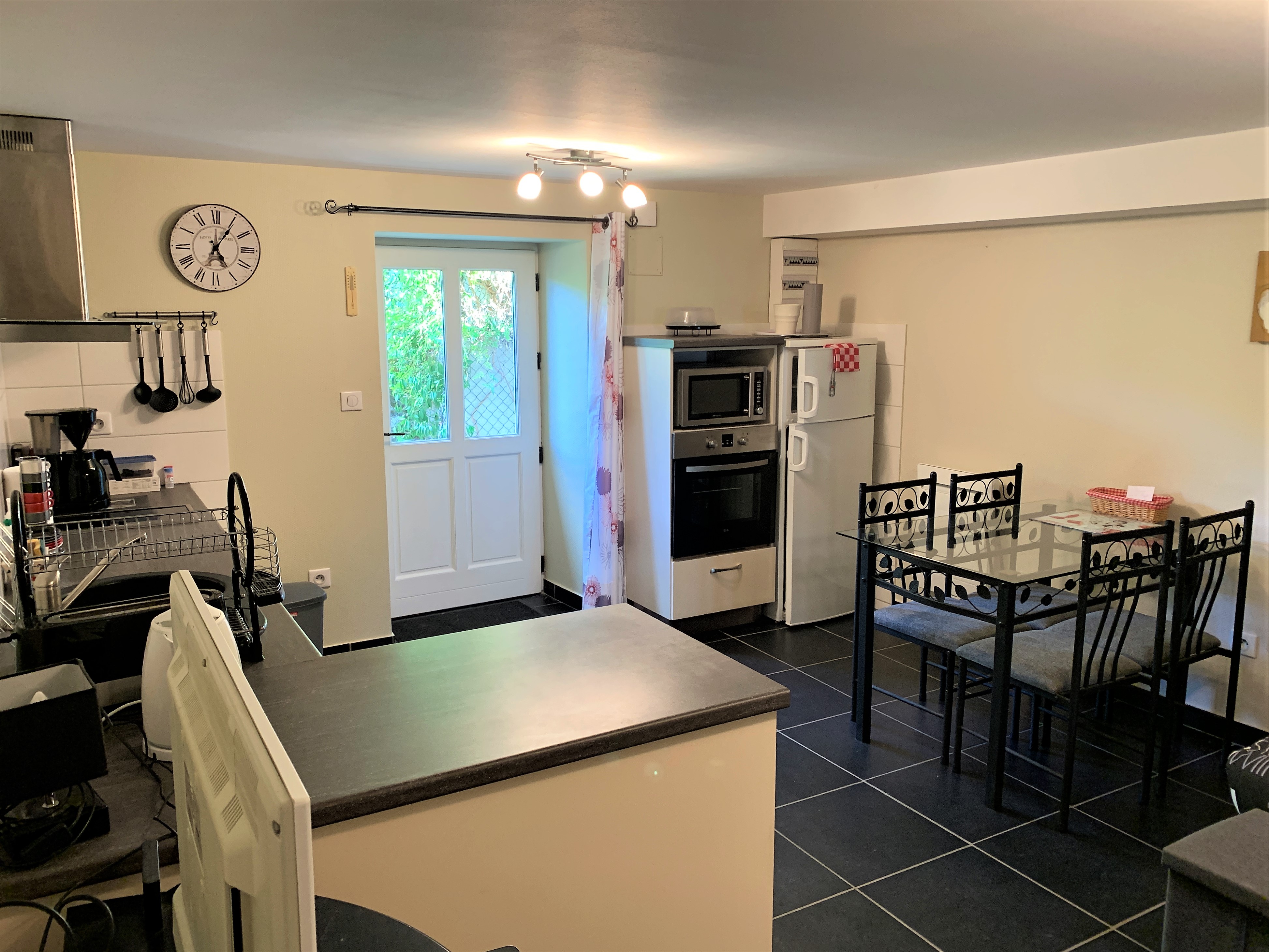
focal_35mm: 26
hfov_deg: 67.3
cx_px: 634
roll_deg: +2.0
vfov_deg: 53.1
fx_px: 953
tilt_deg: -10.8
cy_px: 476
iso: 160
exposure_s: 1/50
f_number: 1.8
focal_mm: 4.25
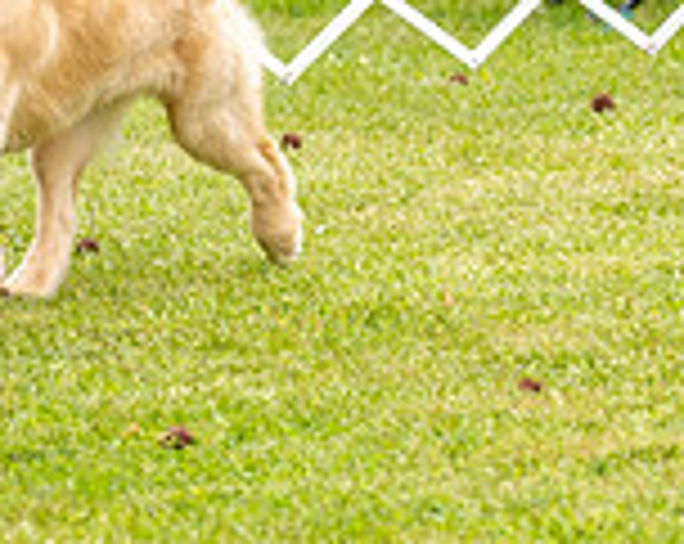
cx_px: 2
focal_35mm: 522
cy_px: -229
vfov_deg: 3.0
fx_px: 10547
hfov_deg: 3.7
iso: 400
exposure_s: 1/640
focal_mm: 125
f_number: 4.5
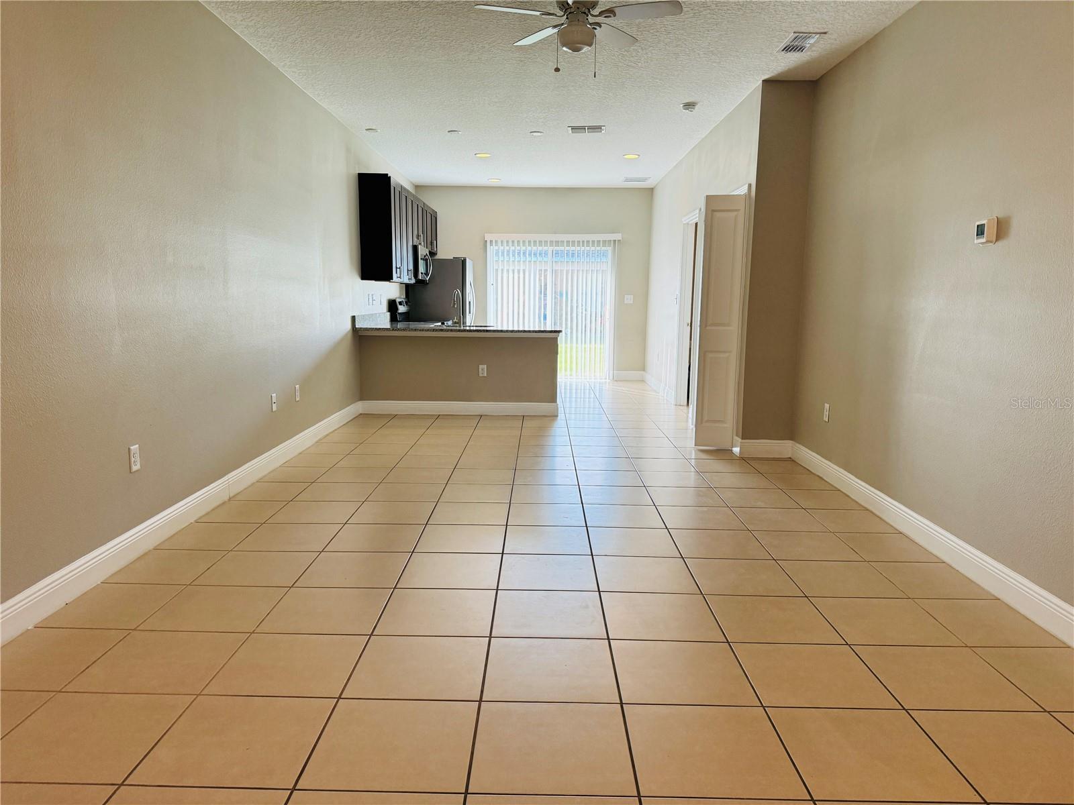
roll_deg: -1.3
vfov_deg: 56.8
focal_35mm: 24
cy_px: 402
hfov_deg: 71.6
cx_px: 537
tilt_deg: -8.1
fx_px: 745
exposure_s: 1/120
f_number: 1.78
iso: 160
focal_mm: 6.86
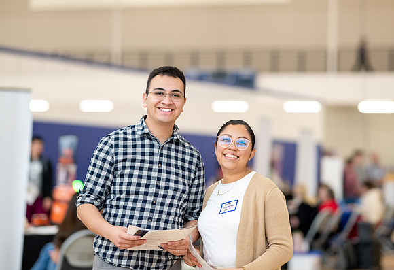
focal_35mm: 124
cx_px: 235
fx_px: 1374
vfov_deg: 11.2
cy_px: 113
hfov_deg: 16.3
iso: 800
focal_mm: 105
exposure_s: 1/200
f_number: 2
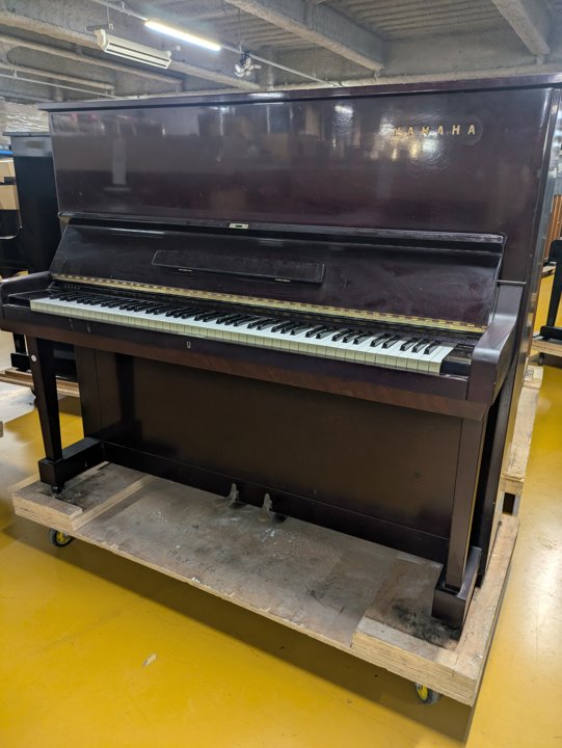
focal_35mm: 25
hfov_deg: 54.9
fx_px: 541
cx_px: 281
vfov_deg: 69.4
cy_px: 374
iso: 108
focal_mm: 5.43
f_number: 1.89
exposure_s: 1/25
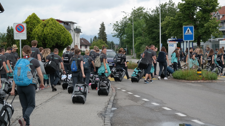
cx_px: 113
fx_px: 406
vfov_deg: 17.7
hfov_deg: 31.0
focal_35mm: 68
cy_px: 67
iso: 100
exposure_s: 1/250
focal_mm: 42
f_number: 5.6
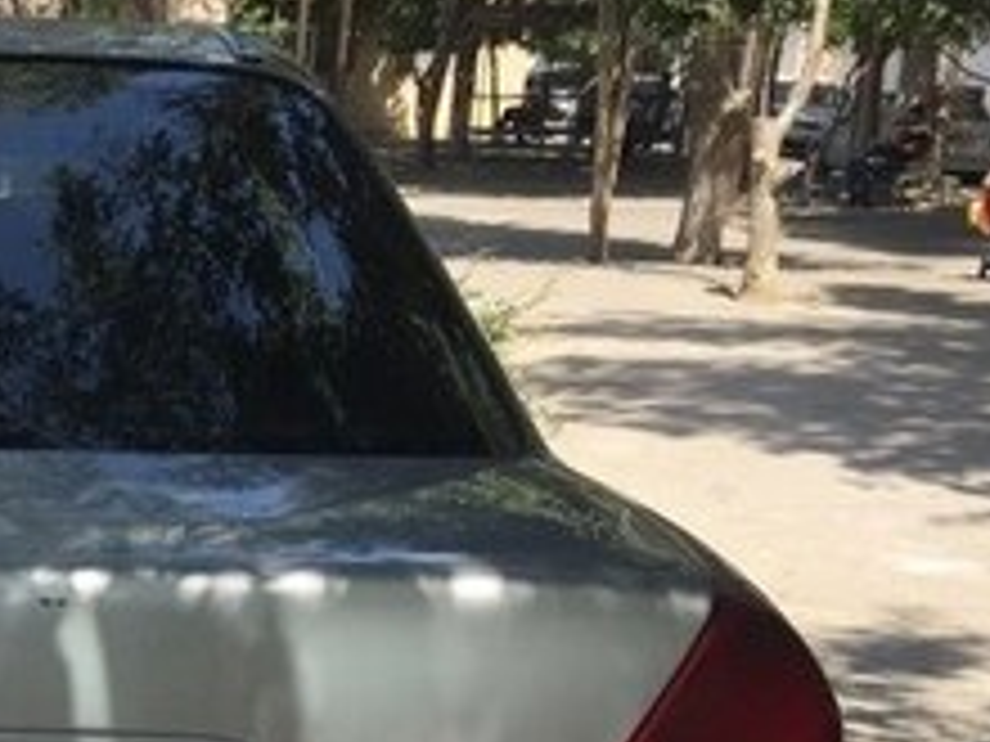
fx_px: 2488
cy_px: 1005
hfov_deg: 20.3
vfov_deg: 16.0
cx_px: -360
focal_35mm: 87
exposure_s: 1/1068
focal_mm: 4.15
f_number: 2.2
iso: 32
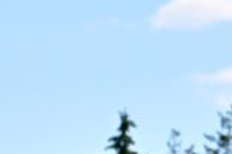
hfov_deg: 3.1
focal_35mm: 662
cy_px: 476
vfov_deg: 2.1
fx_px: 4262
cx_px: -327
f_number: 4.8
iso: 250
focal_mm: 102
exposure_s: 1/1600
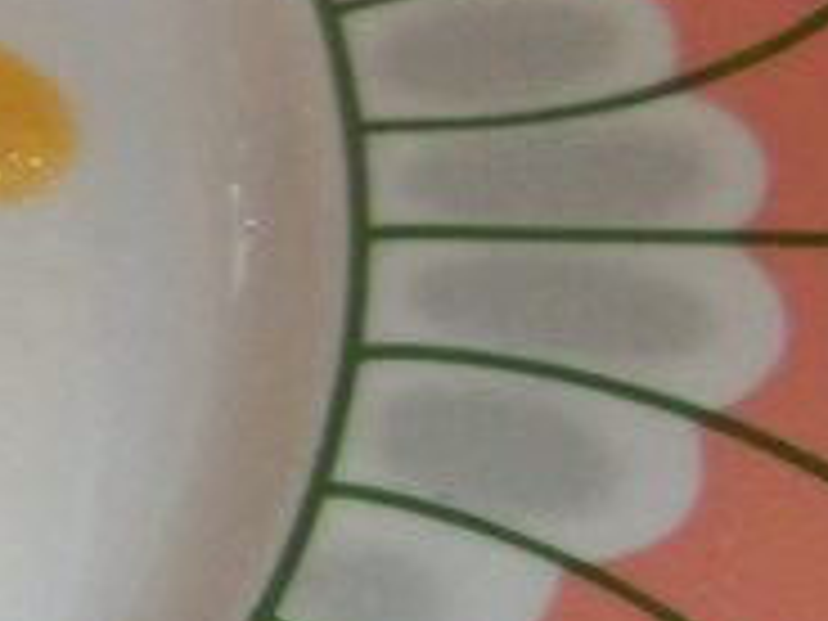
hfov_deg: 9.0
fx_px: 4545
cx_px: -1364
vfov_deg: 7.8
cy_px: 0
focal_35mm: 190
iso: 200
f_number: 3.5
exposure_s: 1/30
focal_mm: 6.2
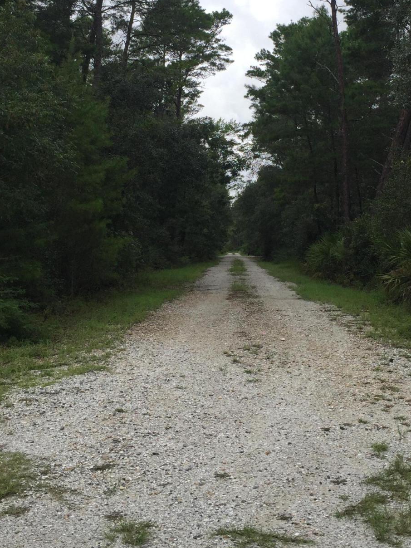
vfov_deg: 39.4
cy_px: 200
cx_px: 250
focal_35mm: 48
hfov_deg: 30.2
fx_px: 760
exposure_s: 1/1364
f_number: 2.2
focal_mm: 4.15
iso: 32
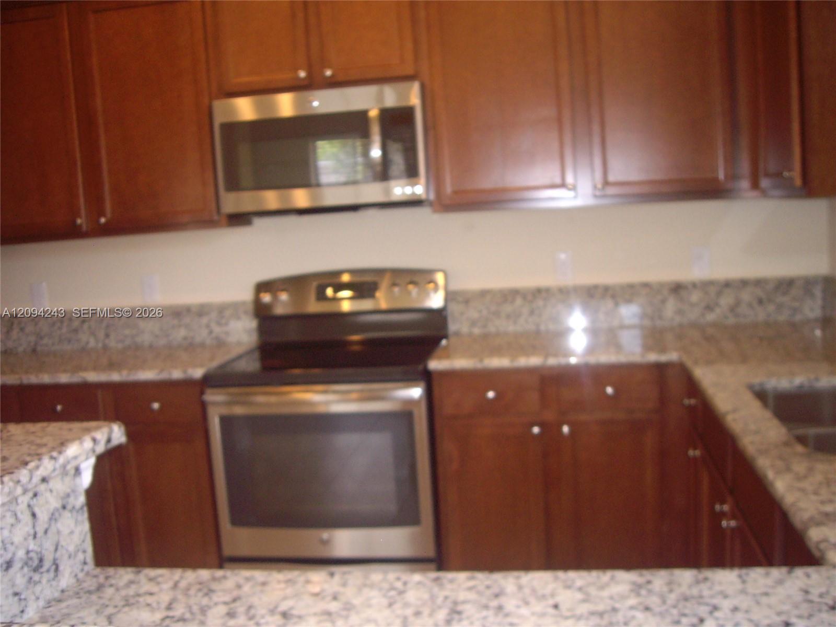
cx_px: 418
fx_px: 918
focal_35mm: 38
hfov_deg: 49.0
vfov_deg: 37.7
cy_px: 314
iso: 200
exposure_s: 1/40
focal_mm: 6.2
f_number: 2.7
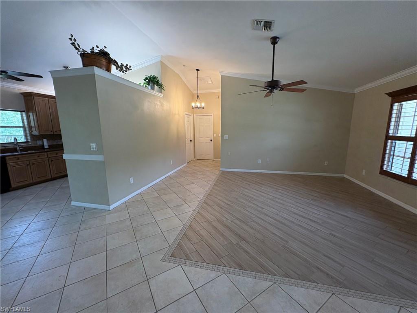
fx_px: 169
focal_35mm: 14
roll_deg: +1.5
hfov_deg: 102.1
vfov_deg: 85.7
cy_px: 156
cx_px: 208
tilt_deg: -8.8
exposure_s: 1/120
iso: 200
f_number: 2.2
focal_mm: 2.22
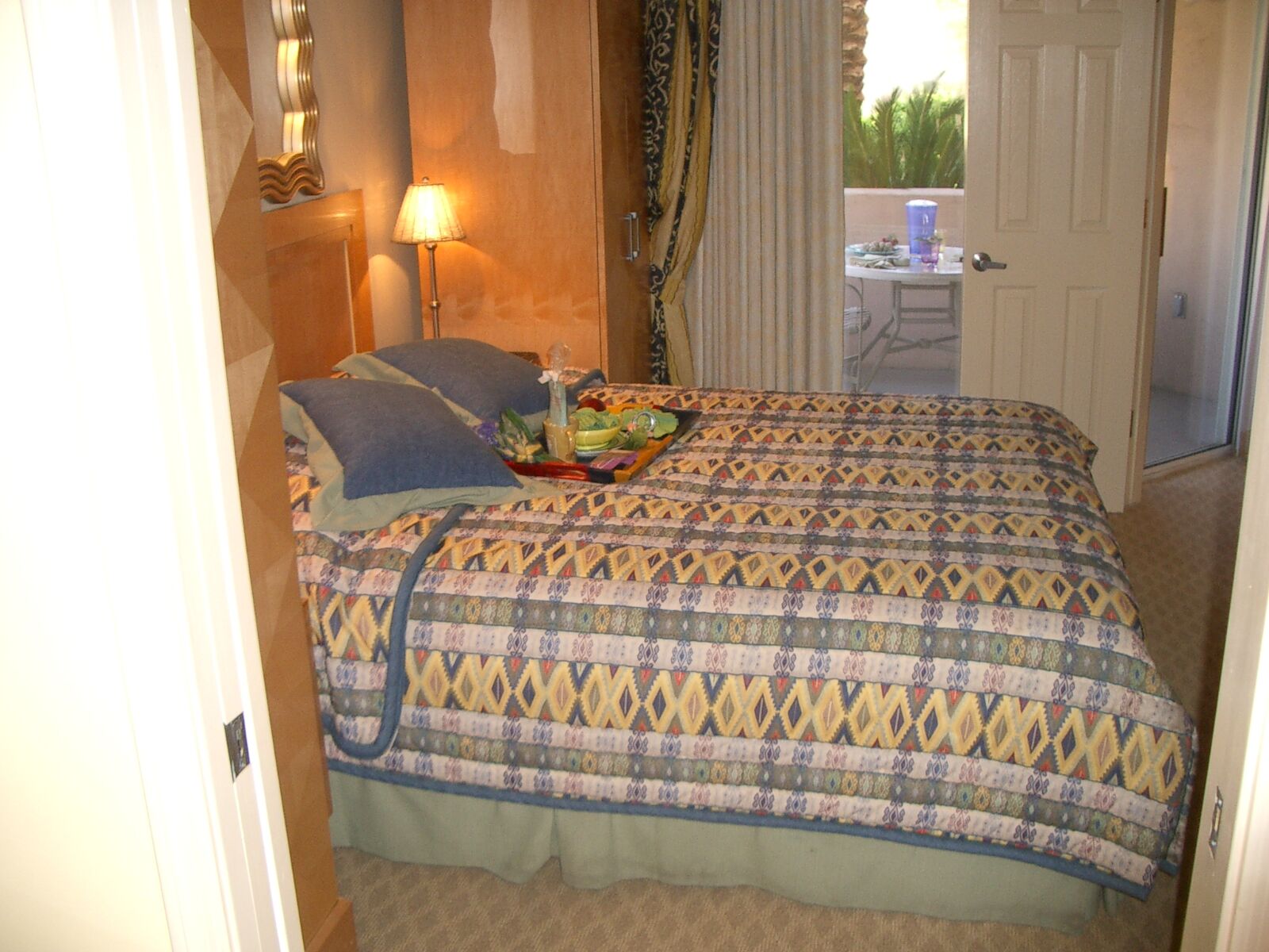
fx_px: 1283
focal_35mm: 35
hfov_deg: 52.6
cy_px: 476
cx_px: 634
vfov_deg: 40.7
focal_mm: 5.8
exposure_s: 1/40
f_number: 2.6
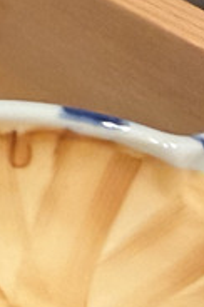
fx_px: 1450
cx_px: -614
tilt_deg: -44.9
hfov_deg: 6.5
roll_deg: -1.9
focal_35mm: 170
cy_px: 379
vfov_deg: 11.8
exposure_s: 1/50
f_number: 2.2
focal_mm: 2.22
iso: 250
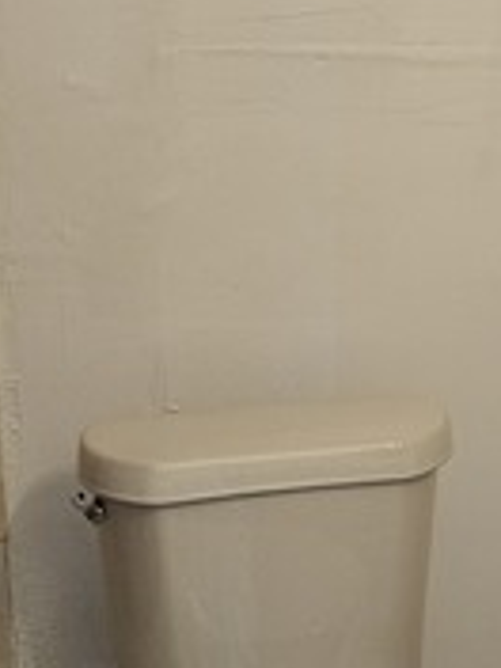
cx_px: 641
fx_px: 1679
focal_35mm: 87
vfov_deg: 22.4
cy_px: 233
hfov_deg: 16.1
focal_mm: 5.4
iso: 50
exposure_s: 1/60
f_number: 1.8
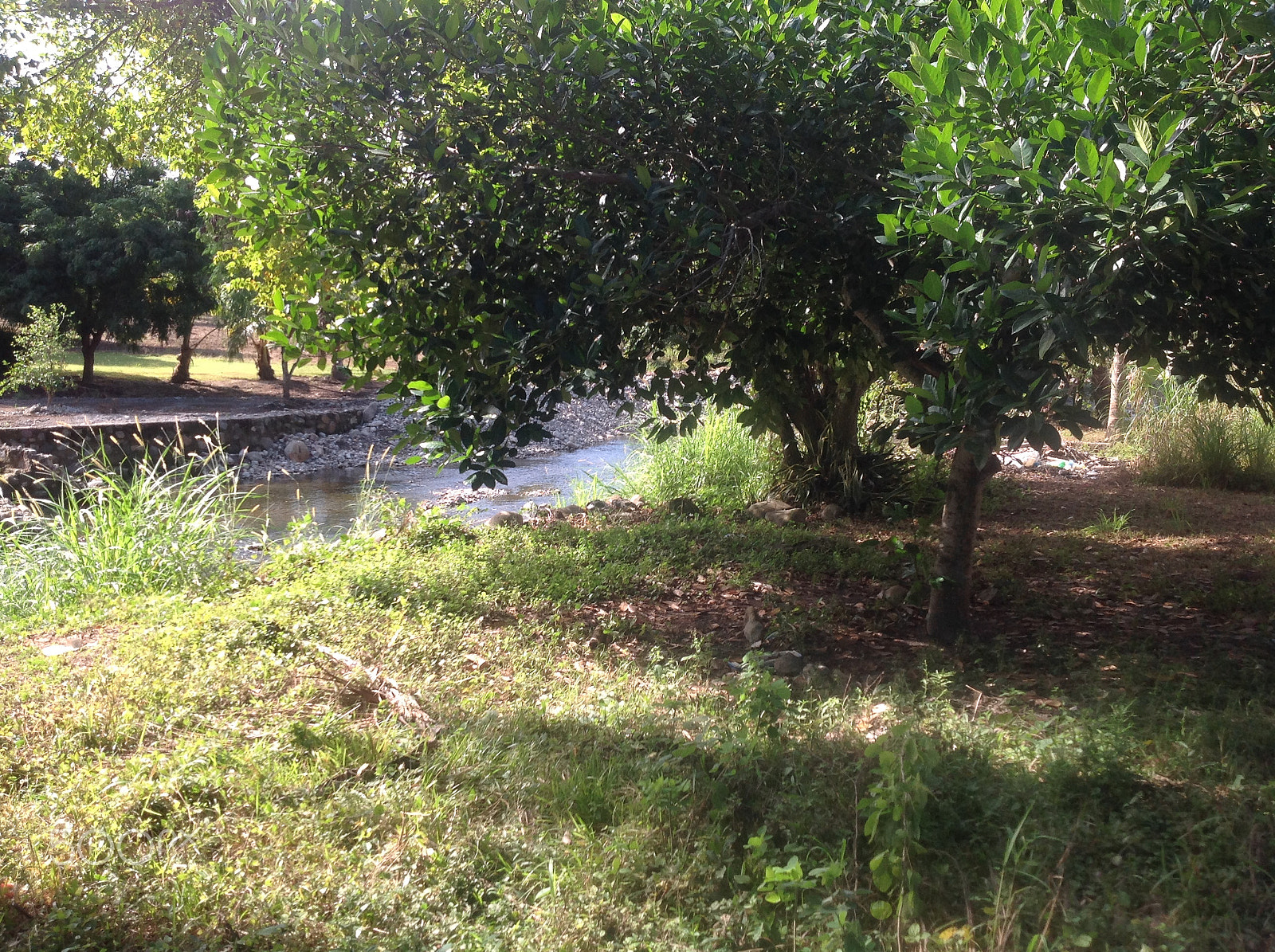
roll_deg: -2.2
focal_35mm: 35
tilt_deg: -5.4
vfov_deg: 40.6
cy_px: 476
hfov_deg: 52.7
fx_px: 1287
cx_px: 638
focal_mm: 4.28
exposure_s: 1/373
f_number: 2.4
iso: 50
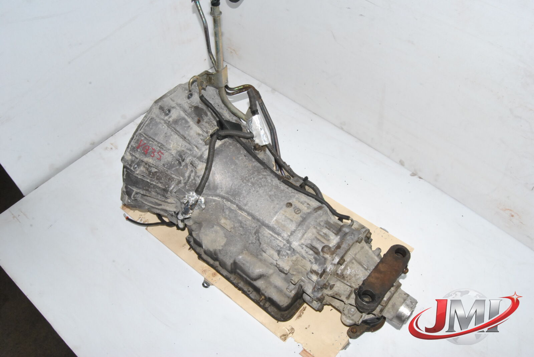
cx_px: 267
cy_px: 178
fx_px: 446
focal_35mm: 30
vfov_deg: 43.7
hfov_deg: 61.9
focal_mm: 20
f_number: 20
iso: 800
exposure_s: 1/200
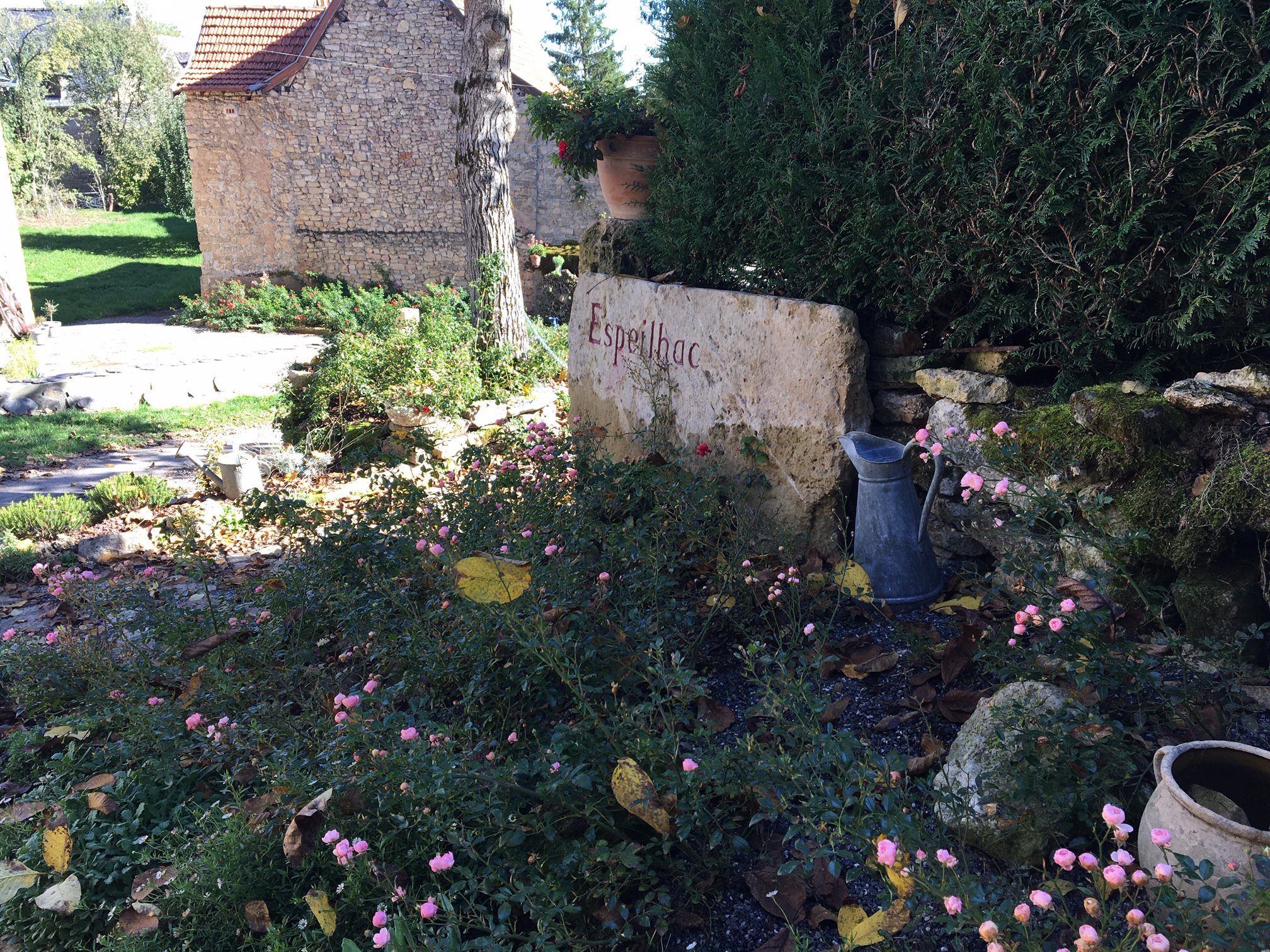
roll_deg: -0.3
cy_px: 476
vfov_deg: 48.2
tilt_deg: -17.6
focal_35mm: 29
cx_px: 635
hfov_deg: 61.7
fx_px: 1064
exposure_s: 1/175
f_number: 2.2
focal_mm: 4.15
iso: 25
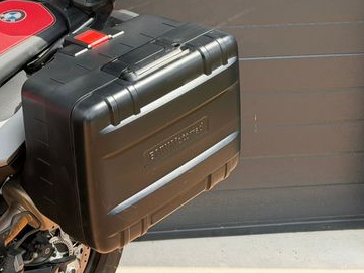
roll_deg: +0.2
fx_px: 894
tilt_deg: -17.4
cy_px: 37
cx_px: 67
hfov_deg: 22.7
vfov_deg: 17.2
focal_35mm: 85
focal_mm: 6.76
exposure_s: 1/1456
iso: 100
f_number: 1.78
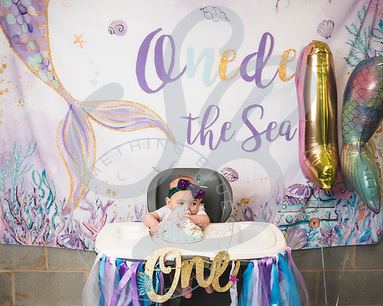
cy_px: 155
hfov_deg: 51.5
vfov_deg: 42.2
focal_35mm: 35
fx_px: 397
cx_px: 186
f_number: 2.8
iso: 250
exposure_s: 1/160
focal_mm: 26
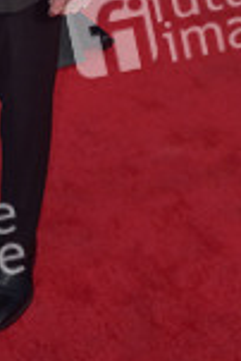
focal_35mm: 85
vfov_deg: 21.7
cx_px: -27
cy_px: -98
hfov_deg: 15.7
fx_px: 852
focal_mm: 32
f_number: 6.3
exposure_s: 1/320
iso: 500
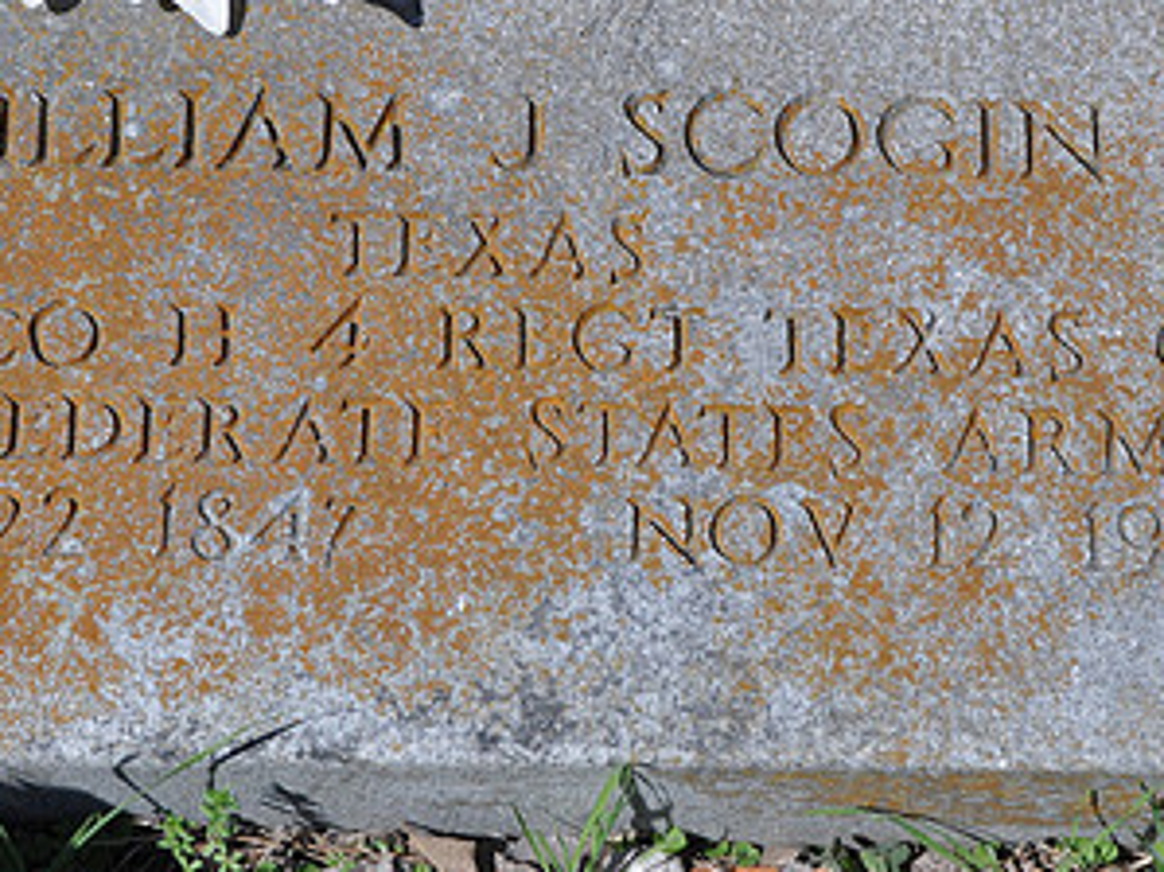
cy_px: 309
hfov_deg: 14.7
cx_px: 533
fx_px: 4504
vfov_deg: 11.0
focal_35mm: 134
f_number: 8
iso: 200
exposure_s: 1/250
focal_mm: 48
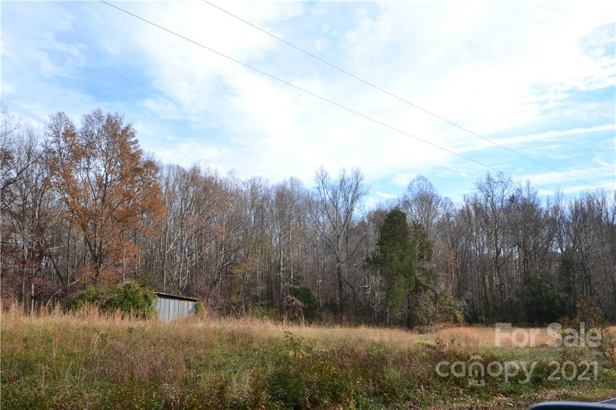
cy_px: 205
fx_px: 616
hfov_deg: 53.1
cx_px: 308
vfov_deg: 36.8
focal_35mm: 36
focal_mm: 24
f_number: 10
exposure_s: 1/250
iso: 400
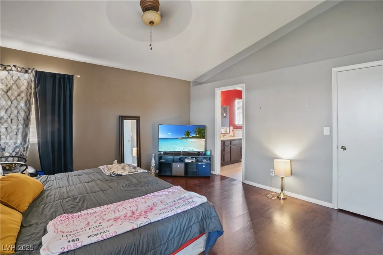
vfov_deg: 73.8
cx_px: 192
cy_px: 128
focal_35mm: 16
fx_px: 170
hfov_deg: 96.7
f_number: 10
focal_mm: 16
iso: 500
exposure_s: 1.6
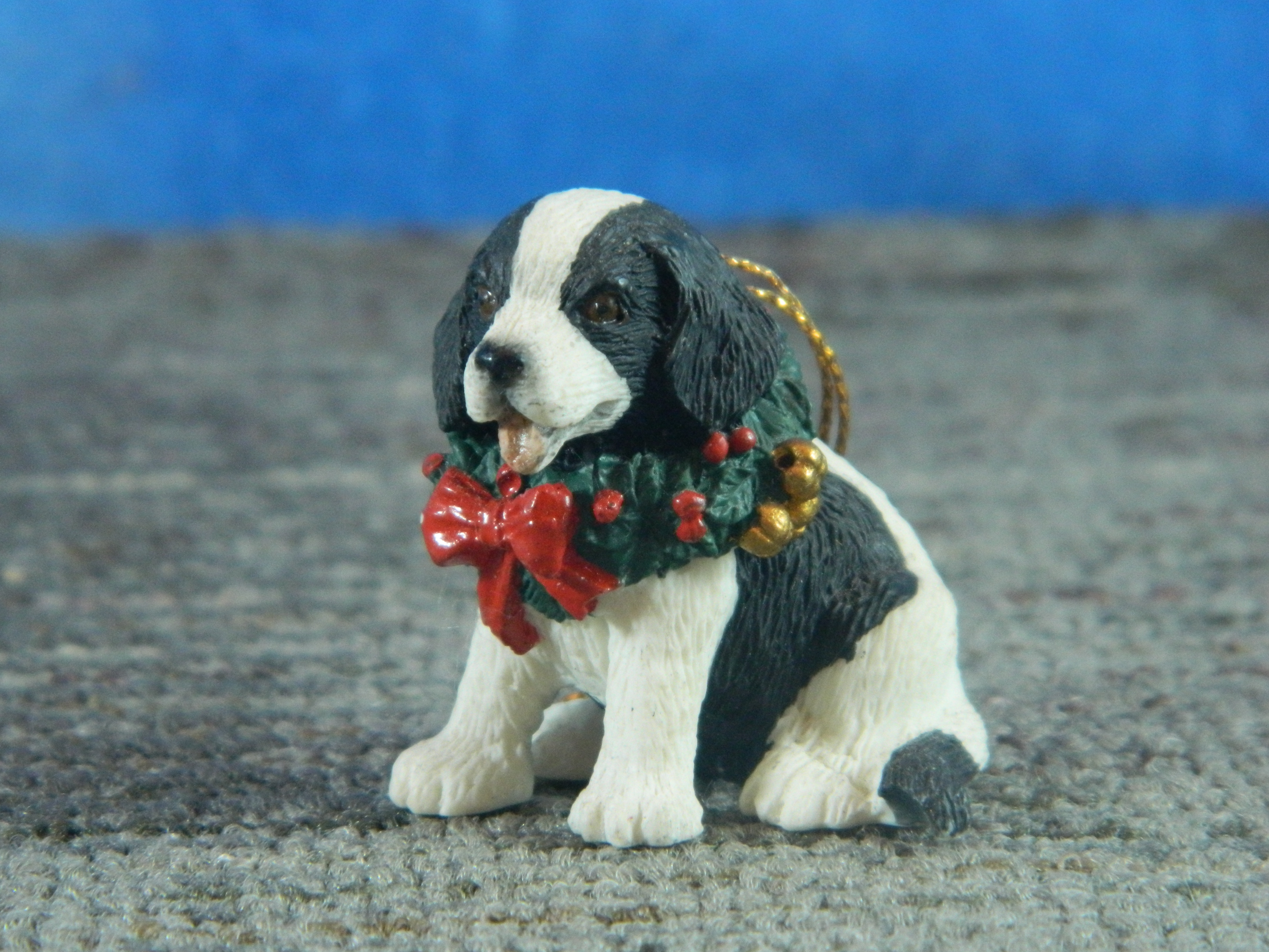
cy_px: 476
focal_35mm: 177
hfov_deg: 11.2
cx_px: 634
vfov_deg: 8.4
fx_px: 6489
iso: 400
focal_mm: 31.8
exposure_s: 1/15
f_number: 5.1
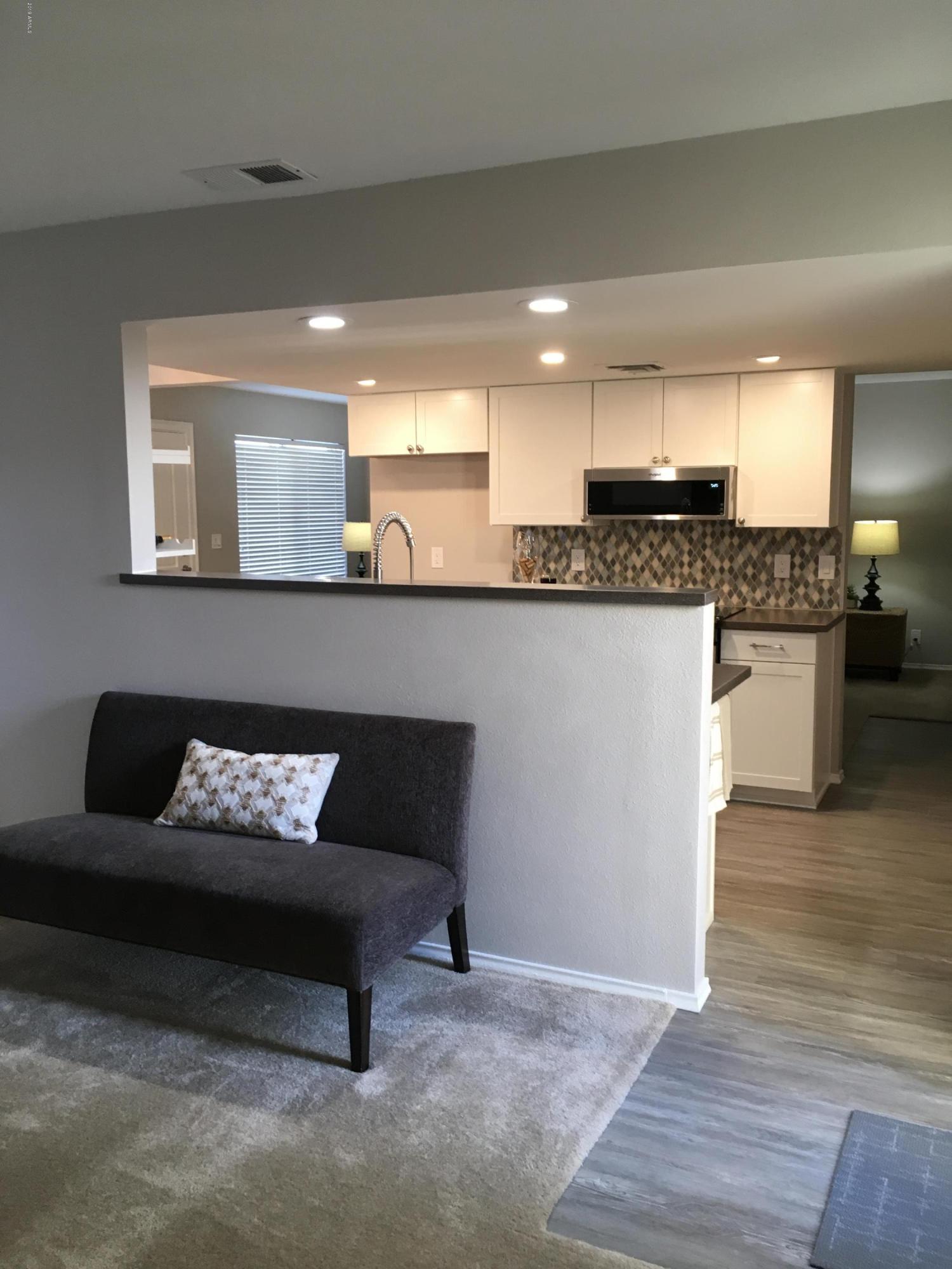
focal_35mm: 29
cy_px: 634
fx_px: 1063
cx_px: 476
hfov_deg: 48.2
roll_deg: +0.0
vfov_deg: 61.7
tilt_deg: -7.8
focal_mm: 4.15
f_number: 2.2
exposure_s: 1/30
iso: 64
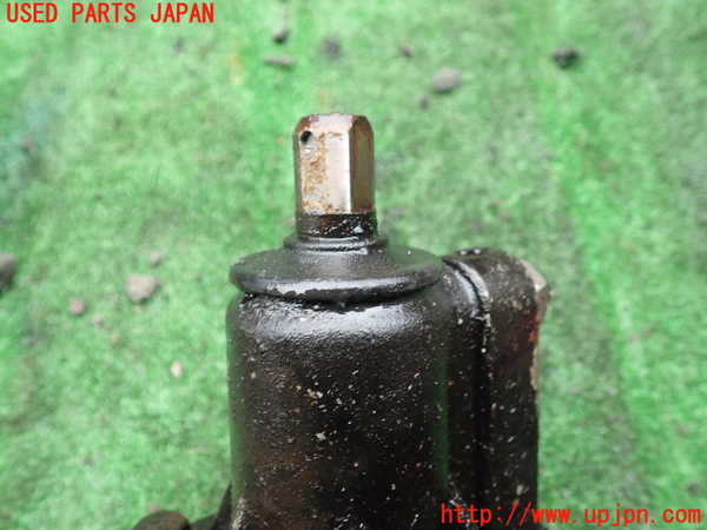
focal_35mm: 30
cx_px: 354
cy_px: 265
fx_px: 613
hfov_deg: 60.0
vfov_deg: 46.8
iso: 200
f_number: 2.3
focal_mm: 5.4
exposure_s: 1/60
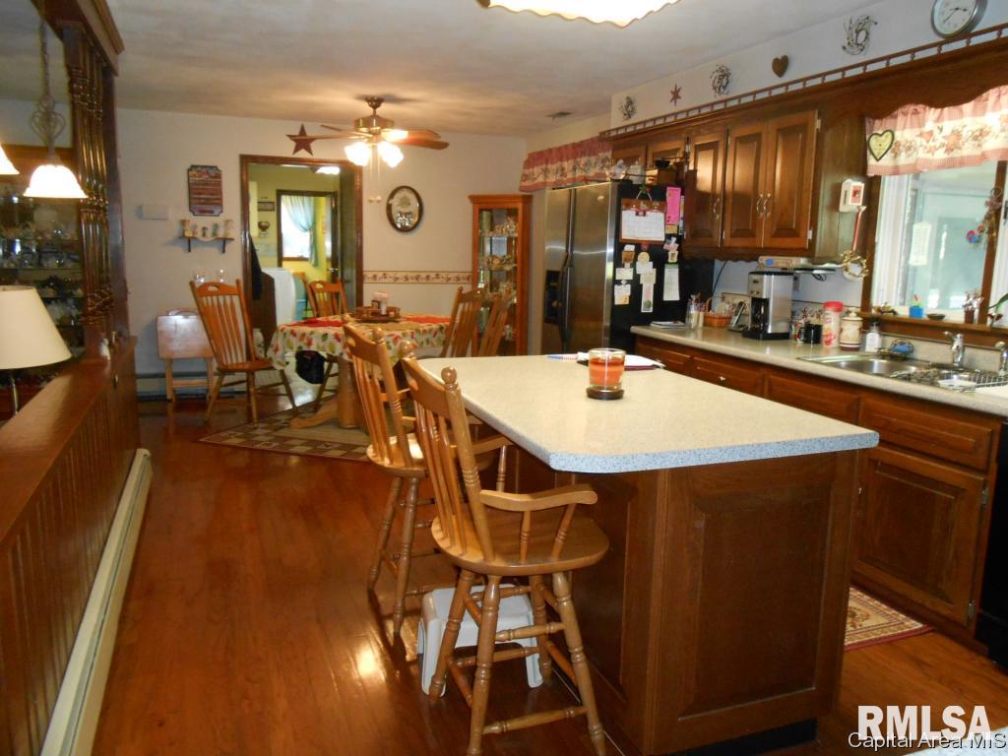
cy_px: 378
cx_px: 504
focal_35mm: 26
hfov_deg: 67.3
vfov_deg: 53.1
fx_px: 757
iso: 500
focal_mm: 4.6
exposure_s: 1/25
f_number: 3.5
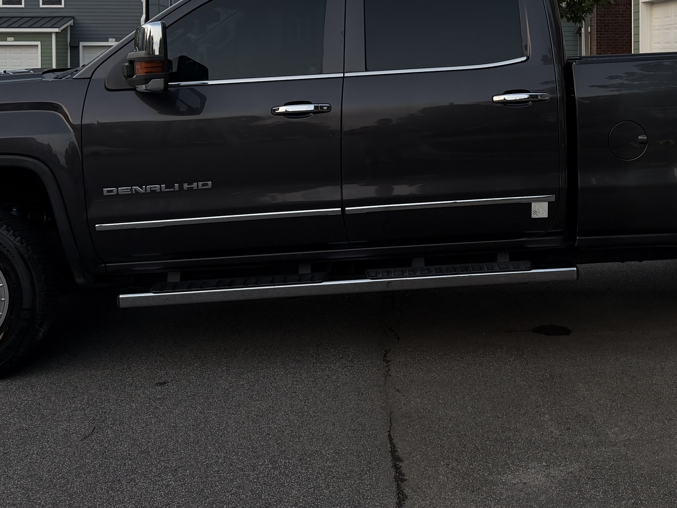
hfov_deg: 39.1
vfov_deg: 29.2
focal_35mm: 48
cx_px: 463
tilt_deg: -1.1
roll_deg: +1.7
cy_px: 65
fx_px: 939
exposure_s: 1/226
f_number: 1.78
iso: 160
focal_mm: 6.76
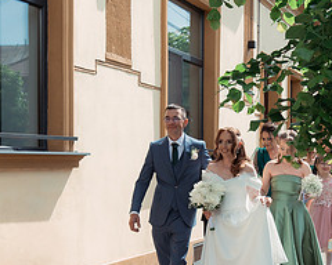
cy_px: 183
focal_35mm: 68
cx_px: 220
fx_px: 668
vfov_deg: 22.4
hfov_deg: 27.7
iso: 320
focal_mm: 30
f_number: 5.6
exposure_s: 1/1250
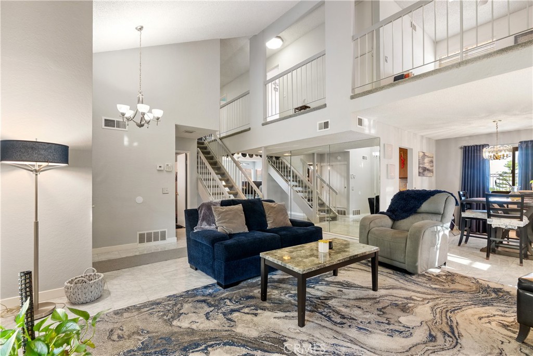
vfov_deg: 73.8
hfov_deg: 96.7
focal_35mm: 16
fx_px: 237
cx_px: 266
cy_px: 178
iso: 320
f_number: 9
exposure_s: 1/4
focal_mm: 16
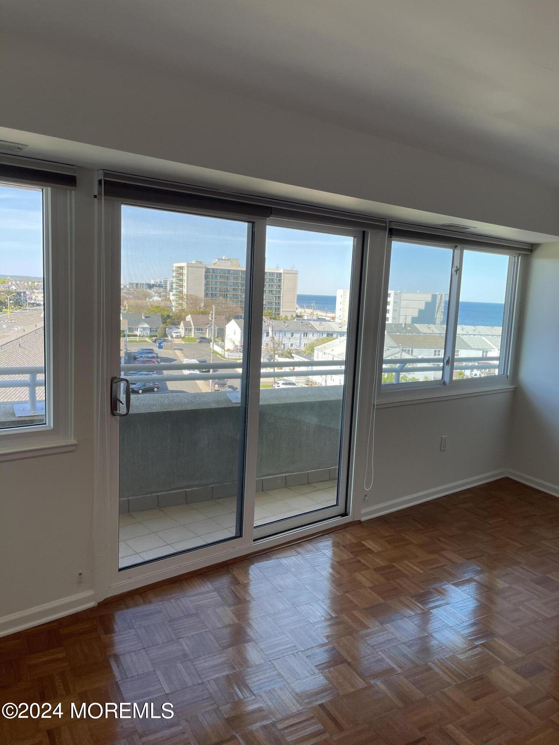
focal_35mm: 26
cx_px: 280
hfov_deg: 53.1
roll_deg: -3.0
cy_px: 372
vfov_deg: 67.3
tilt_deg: -8.7
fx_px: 560
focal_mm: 5.1
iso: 32
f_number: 1.6
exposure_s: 1/295
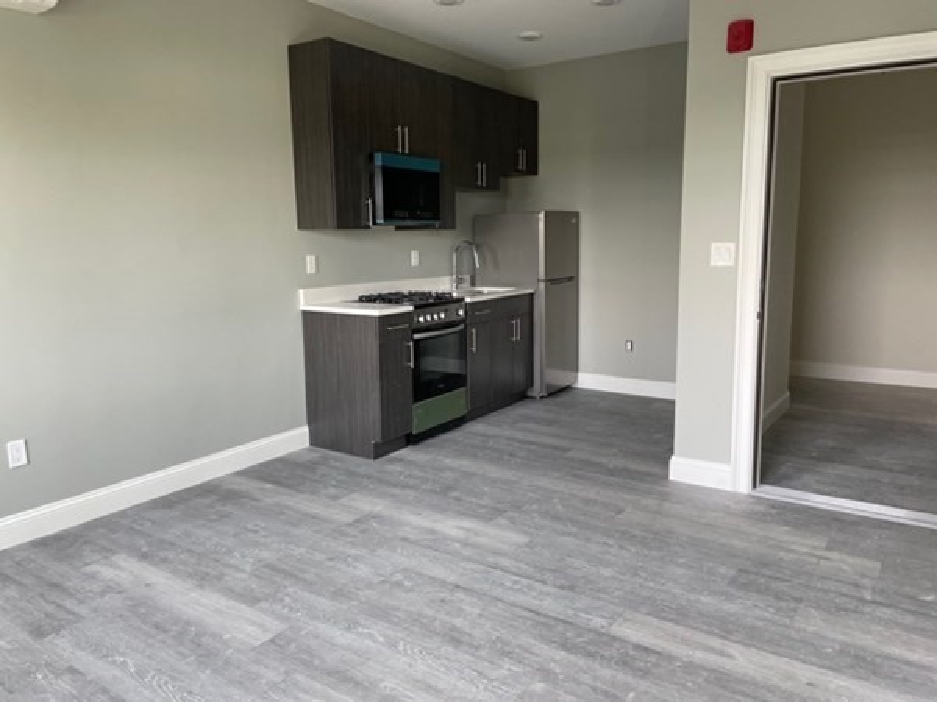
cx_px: 468
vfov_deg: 53.1
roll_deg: +1.1
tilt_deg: -8.6
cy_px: 351
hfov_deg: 67.3
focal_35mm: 26
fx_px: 704
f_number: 1.6
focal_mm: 4.2
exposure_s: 1/101
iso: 125
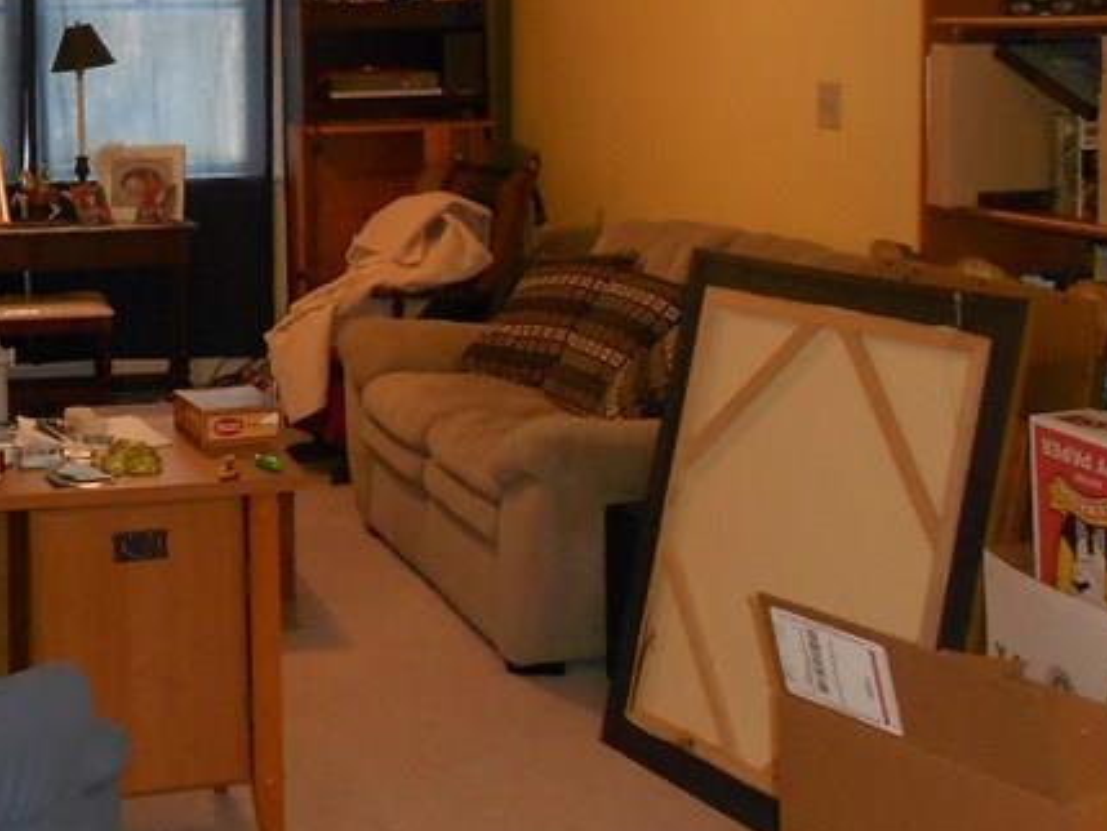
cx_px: 152
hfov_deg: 30.1
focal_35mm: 62
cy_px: 139
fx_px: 1983
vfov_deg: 23.2
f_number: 3.2
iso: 250
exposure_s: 1/25
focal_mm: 4.6
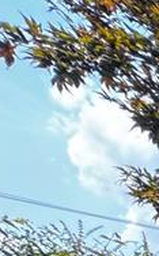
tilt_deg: -9.7
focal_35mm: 81
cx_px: 639
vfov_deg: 17.8
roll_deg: -0.7
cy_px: 513
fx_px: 563
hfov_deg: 8.2
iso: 40
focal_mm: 2.22
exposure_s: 1/188
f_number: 2.2
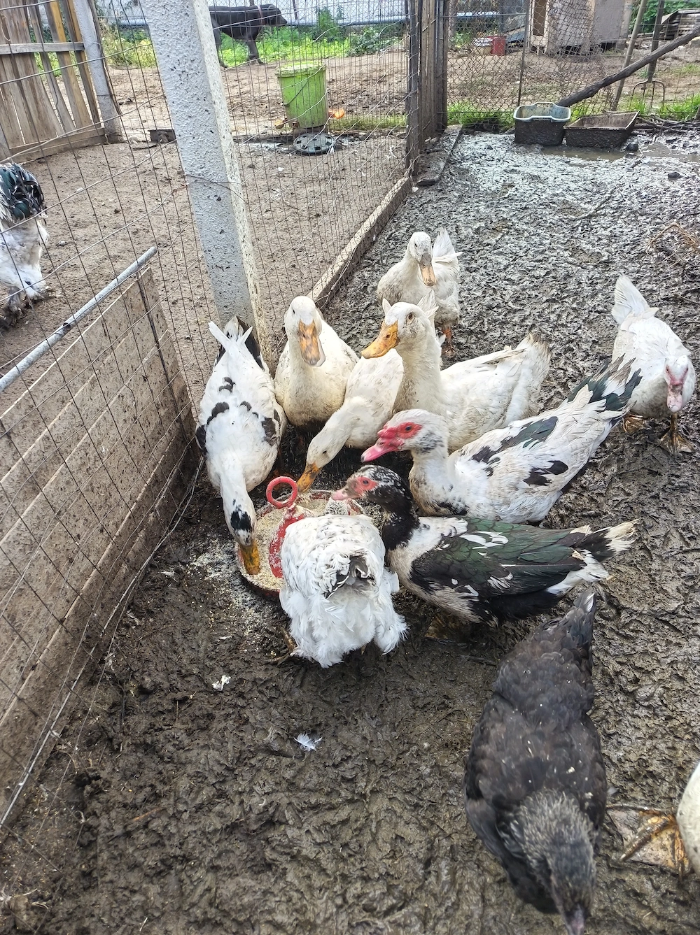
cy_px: 468
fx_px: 648
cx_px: 350
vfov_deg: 71.6
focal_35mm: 24
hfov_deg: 56.7
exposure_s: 1/100
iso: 229
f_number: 1.75
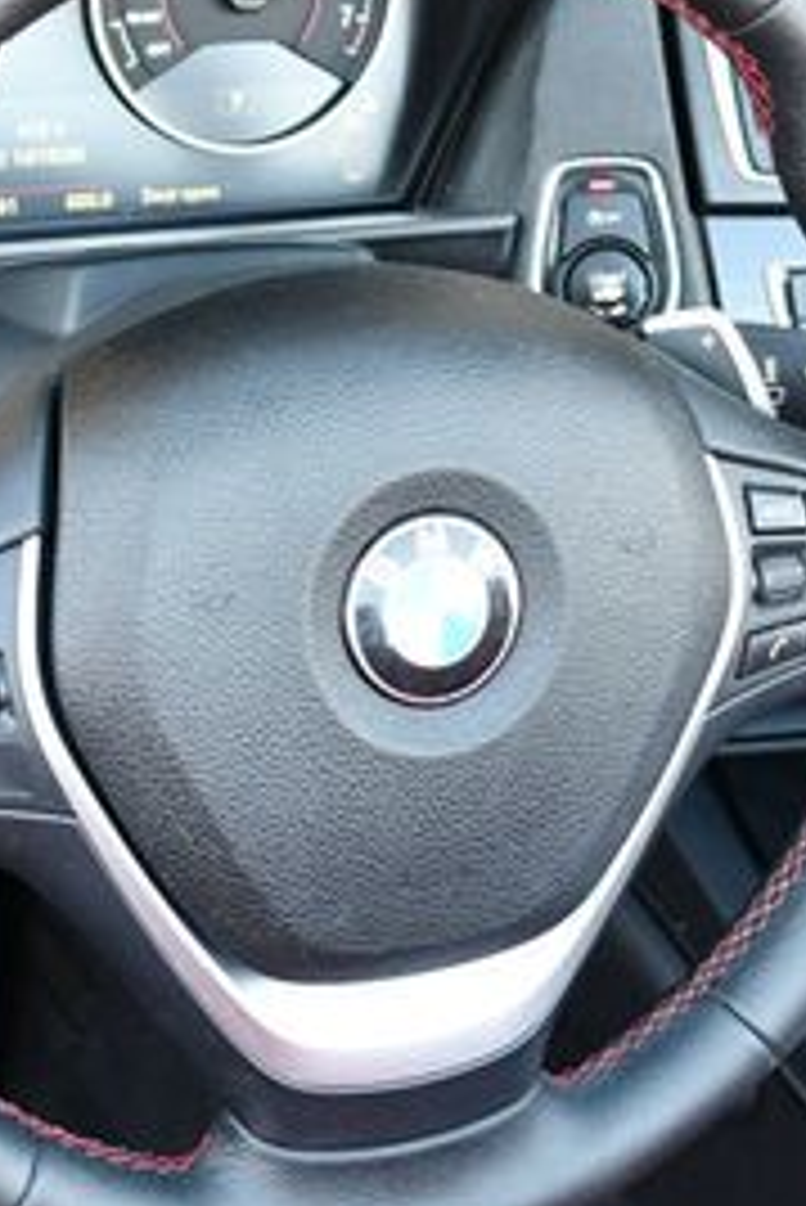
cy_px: 500
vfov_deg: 23.6
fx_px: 2884
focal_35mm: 86
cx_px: 410
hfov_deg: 15.9
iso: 800
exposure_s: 1/160
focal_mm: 18
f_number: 3.5
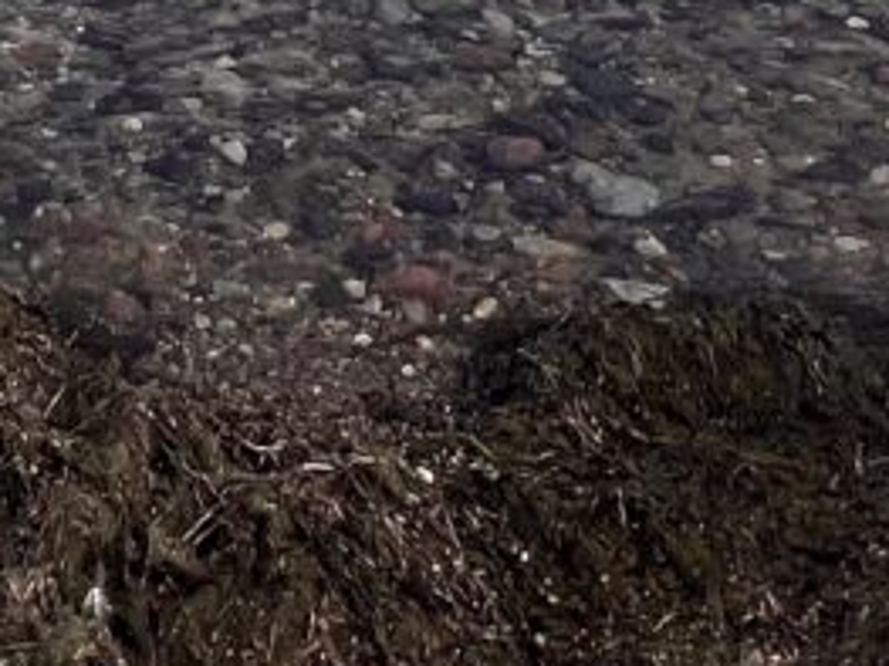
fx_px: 1951
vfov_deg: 12.9
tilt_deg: +0.4
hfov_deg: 25.3
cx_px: 213
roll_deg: +1.6
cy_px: -1072
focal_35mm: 76
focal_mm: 1.57
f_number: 1.8
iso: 32
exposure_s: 1/2538
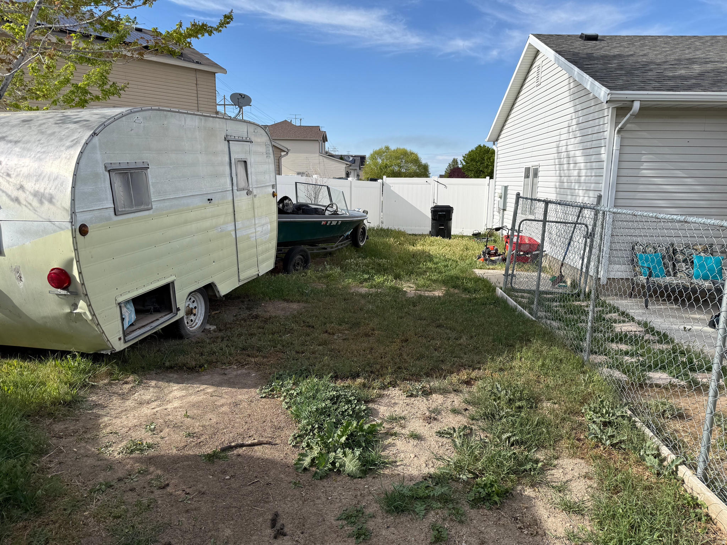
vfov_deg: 56.8
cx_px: 364
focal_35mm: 24
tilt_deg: -11.3
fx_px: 504
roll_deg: -1.1
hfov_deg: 71.6
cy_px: 272
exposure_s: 1/3425
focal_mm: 6.76
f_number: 1.78
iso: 80
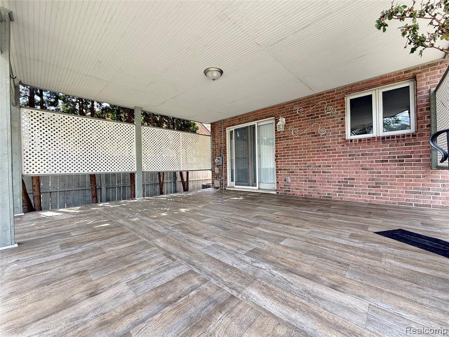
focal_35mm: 14
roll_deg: +2.5
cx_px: 224
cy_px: 168
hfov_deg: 102.1
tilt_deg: +0.6
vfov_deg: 85.7
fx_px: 182
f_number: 2.2
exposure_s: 1/99
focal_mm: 2.22
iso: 80
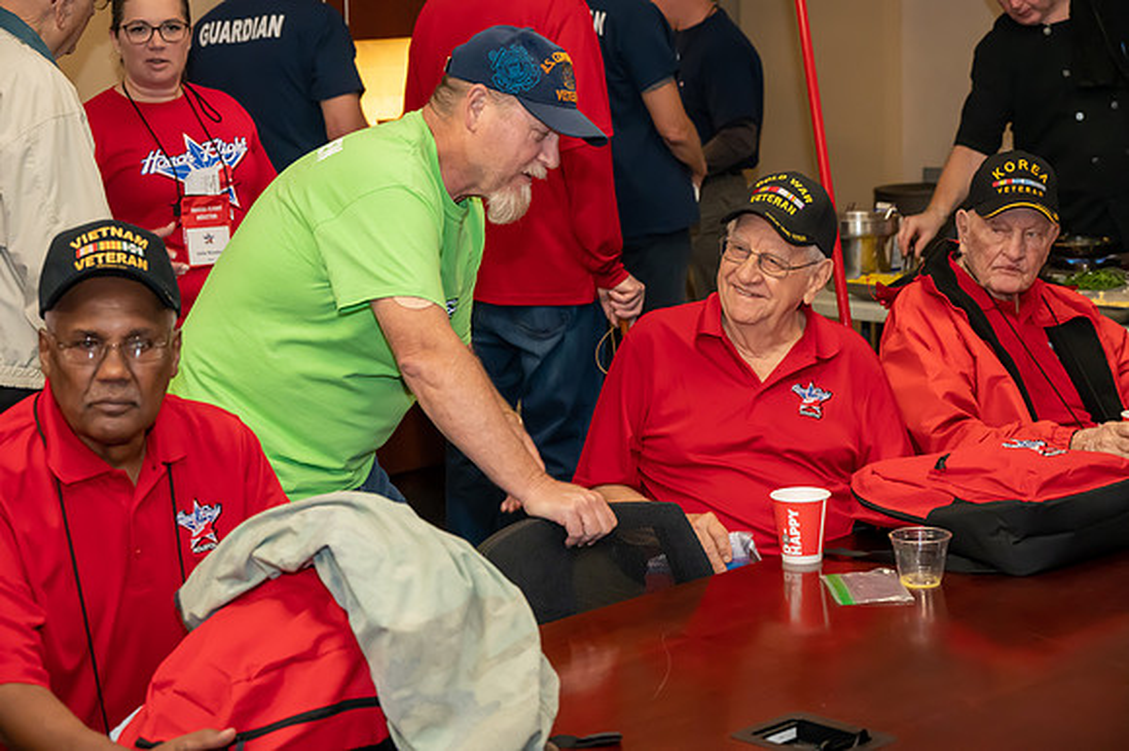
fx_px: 2163
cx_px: 564
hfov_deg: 29.3
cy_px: 376
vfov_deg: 19.7
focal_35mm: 69
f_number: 6
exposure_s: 1/160
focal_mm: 69
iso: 10000
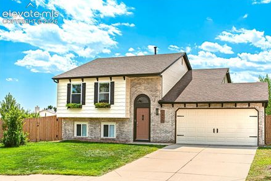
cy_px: 100
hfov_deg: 48.3
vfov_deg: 33.4
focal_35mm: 40
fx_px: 301
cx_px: 154
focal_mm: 35
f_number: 3.5
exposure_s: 1/4000
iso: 100
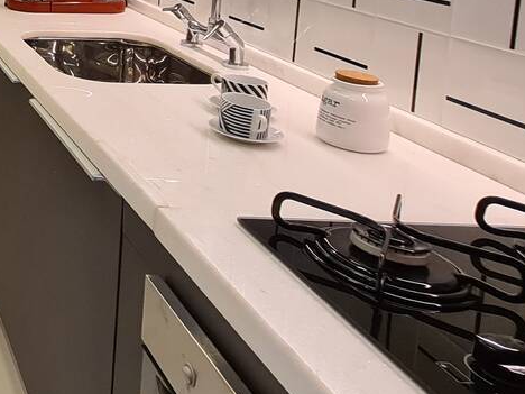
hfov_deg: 32.9
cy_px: -64
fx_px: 607
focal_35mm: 40
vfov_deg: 31.0
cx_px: -177
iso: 200
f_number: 2.2
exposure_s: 1/60
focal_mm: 2.2
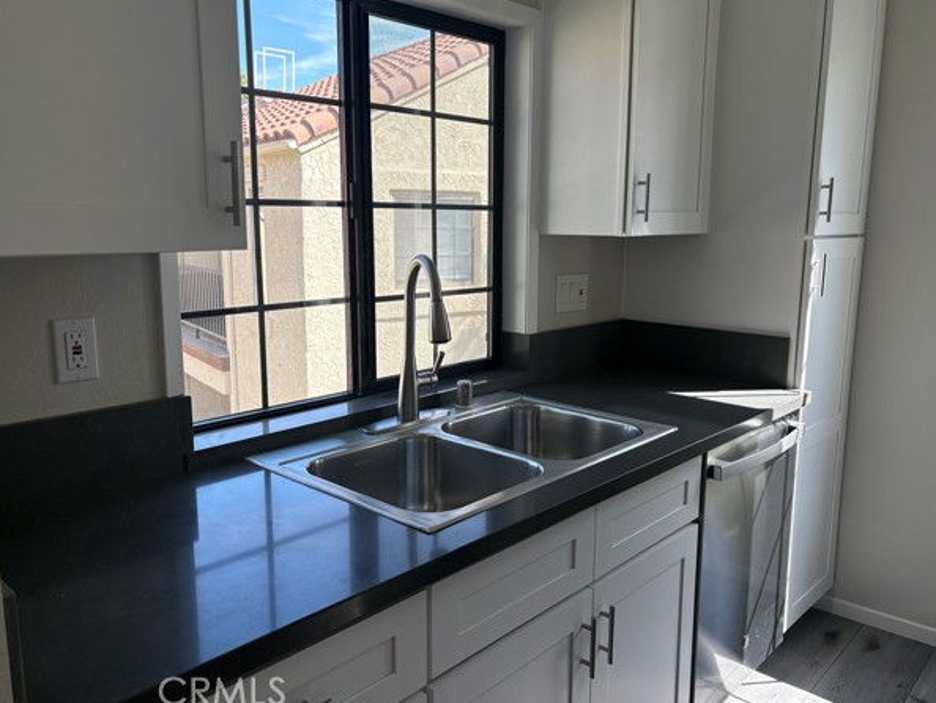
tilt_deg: -9.7
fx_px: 757
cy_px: 336
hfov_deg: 63.4
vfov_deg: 49.8
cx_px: 492
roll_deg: -0.8
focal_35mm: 28
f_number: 1.6
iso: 64
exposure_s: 1/390
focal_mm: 5.96
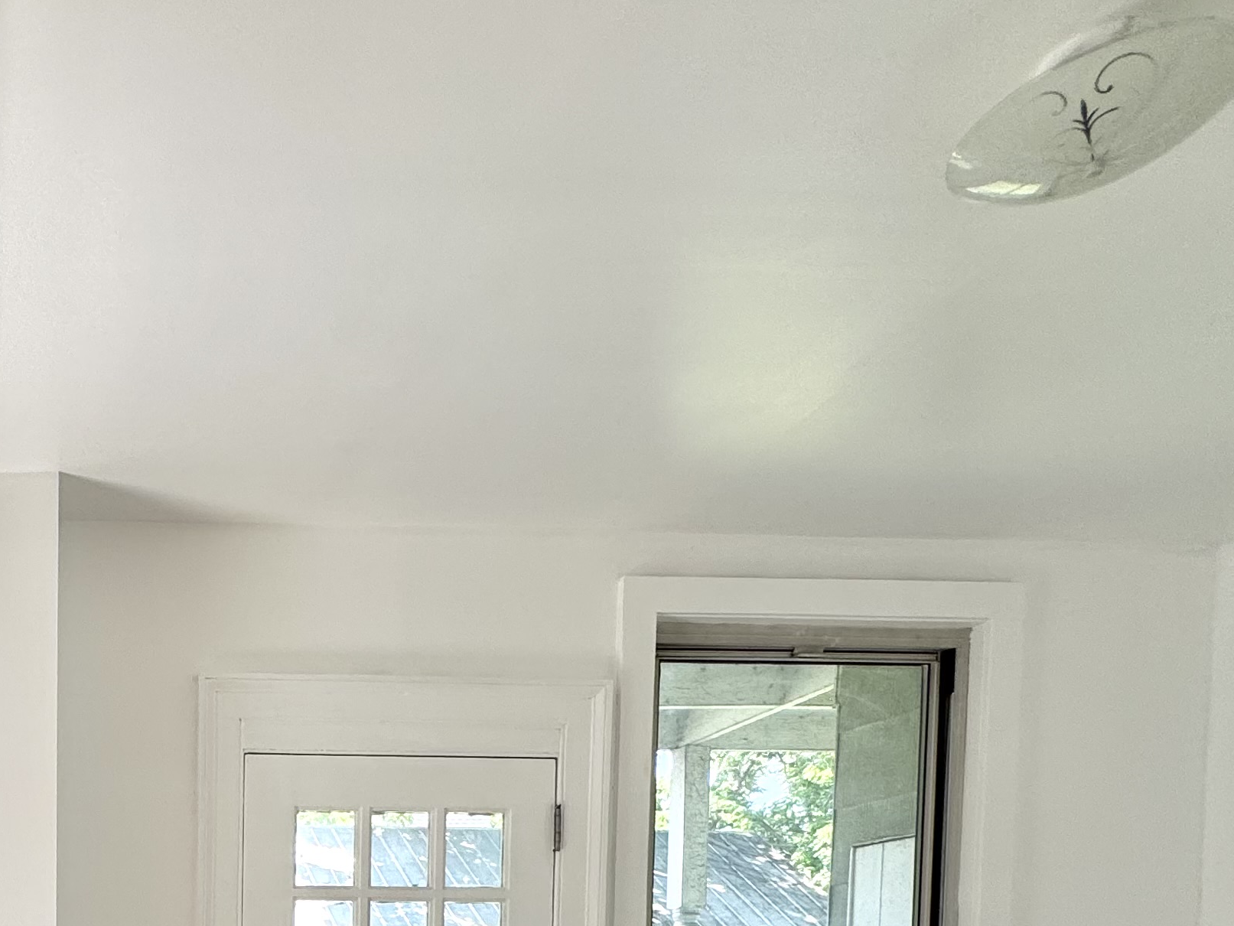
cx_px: 3
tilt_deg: -0.6
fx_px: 1248
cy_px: 1068
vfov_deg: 34.1
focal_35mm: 35
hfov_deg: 44.8
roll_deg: +0.2
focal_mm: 2.22
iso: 40
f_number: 2.2
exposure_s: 1/144
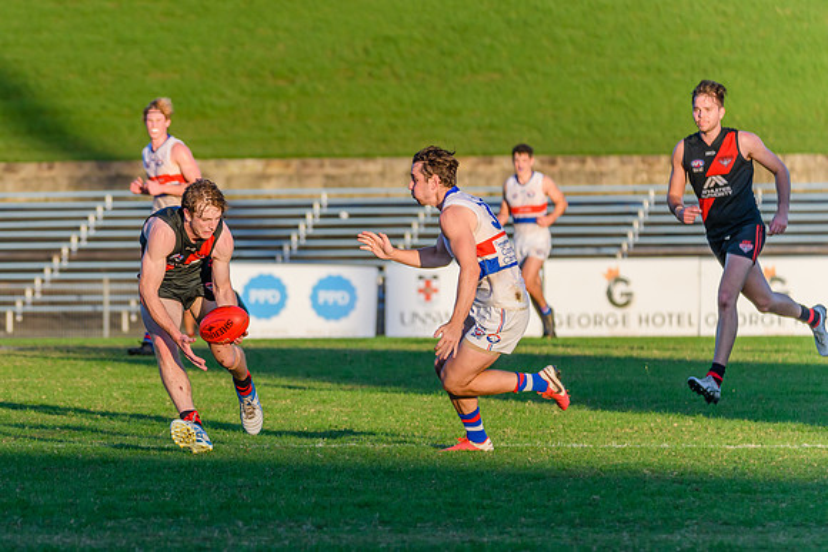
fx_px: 8715
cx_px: 207
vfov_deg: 3.6
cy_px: 415
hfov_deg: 5.4
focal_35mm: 379
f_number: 5.6
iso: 1000
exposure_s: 1/1600
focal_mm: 250
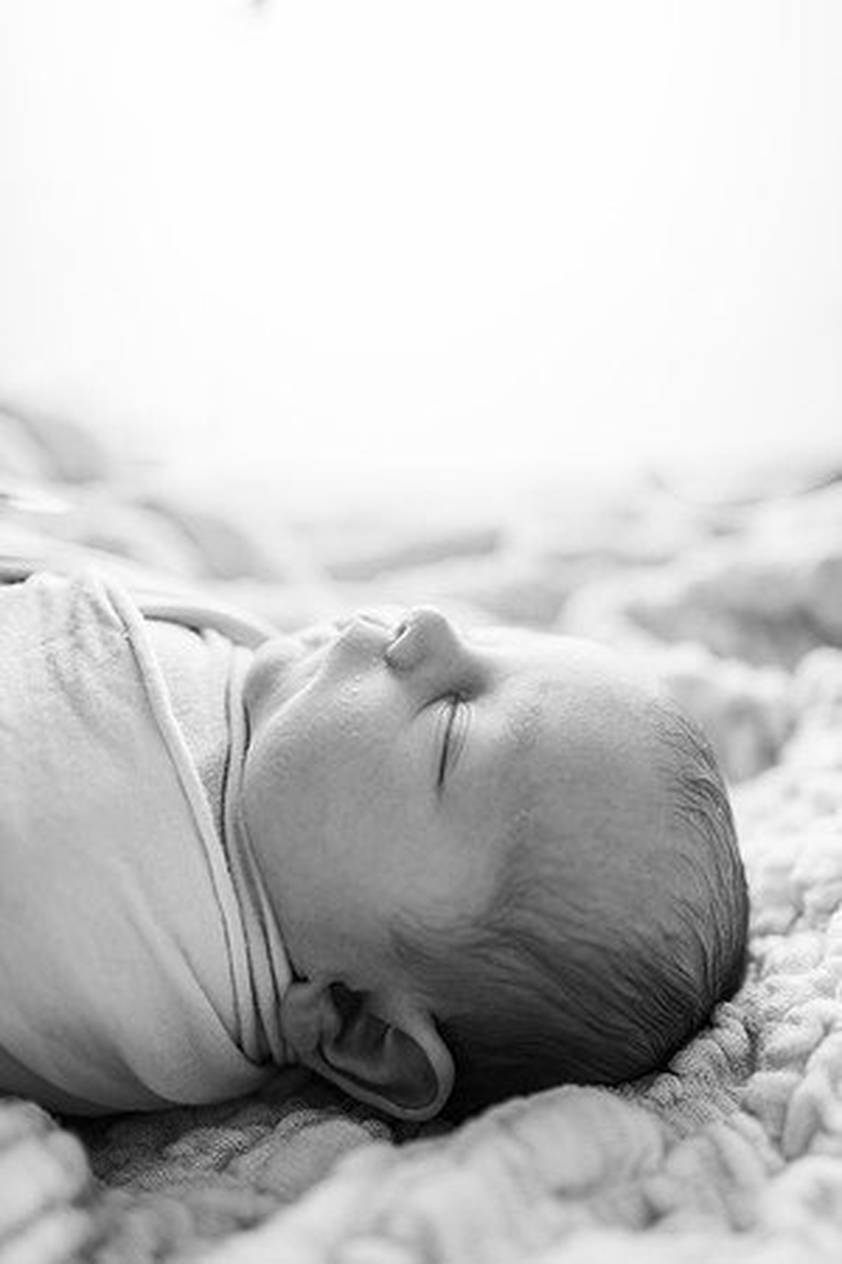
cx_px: 421
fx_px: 842
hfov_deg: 53.1
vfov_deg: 73.7
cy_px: 632
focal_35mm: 24
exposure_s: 1/200
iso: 80
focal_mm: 24
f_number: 2.2
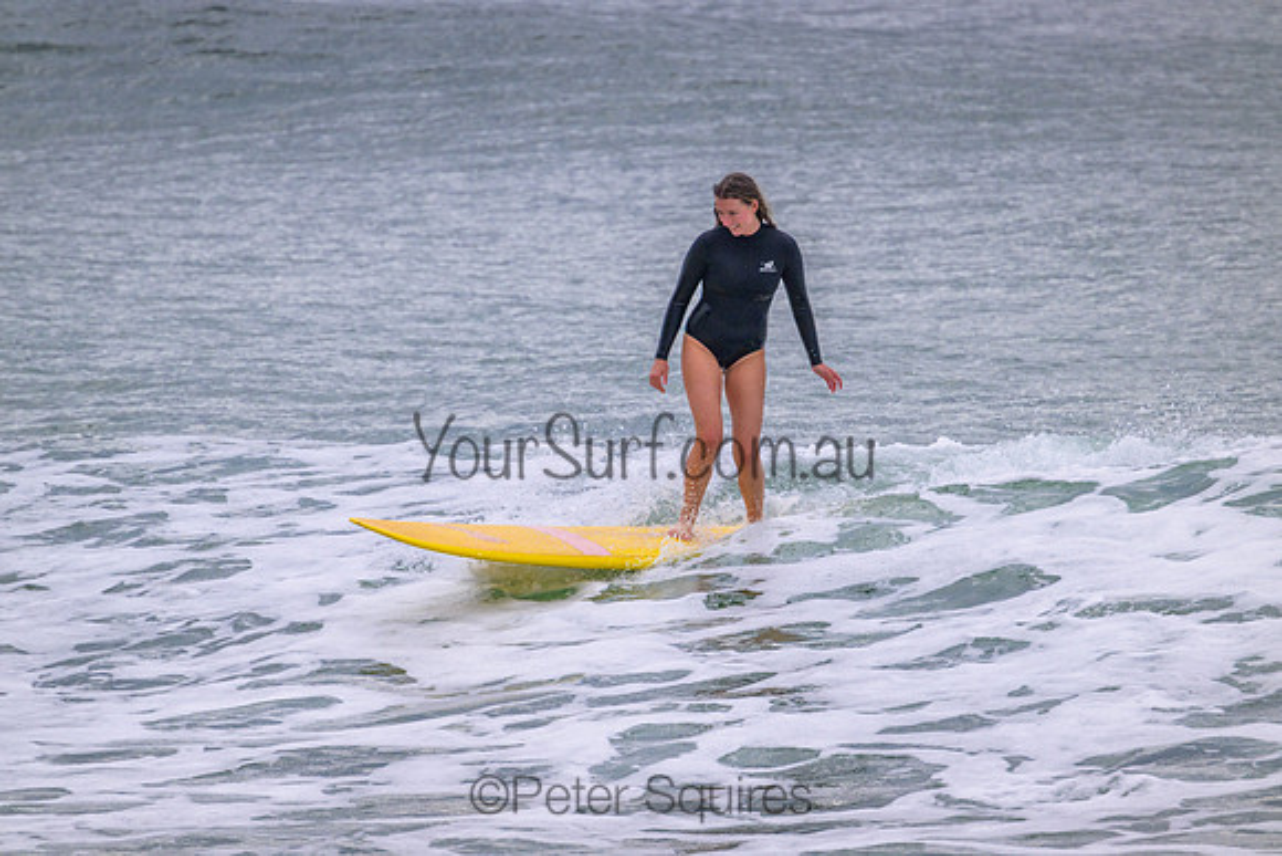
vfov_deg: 1.7
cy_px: 428
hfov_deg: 2.6
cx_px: 641
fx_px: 28494
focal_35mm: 800
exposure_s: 1/2000
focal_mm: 800
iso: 1250
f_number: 11
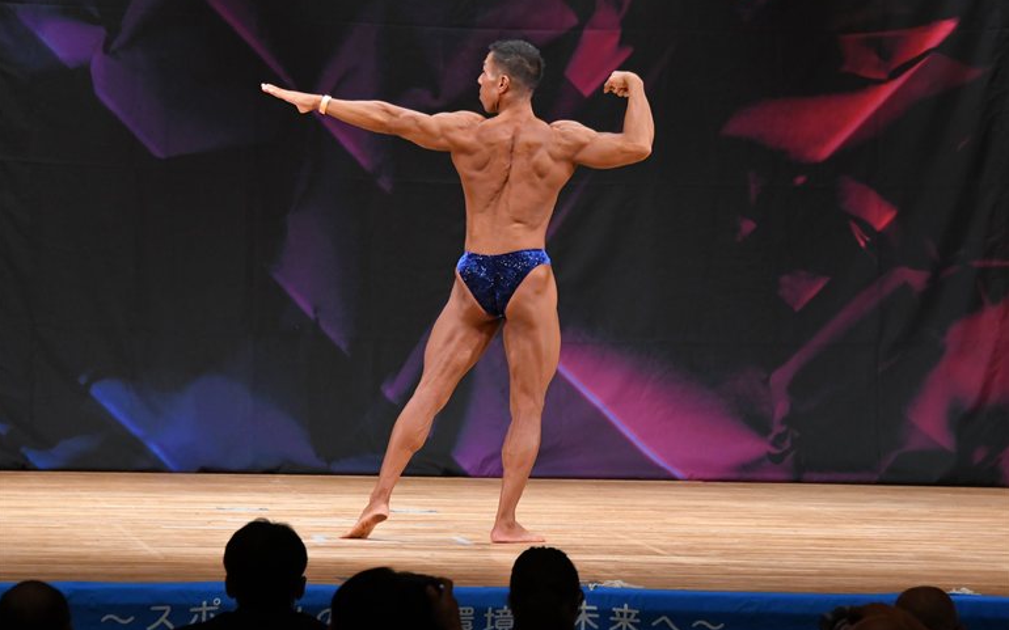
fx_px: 6764
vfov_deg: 5.3
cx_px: 504
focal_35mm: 246
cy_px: 301
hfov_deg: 8.5
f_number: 5.6
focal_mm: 160
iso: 3200
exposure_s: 1/400
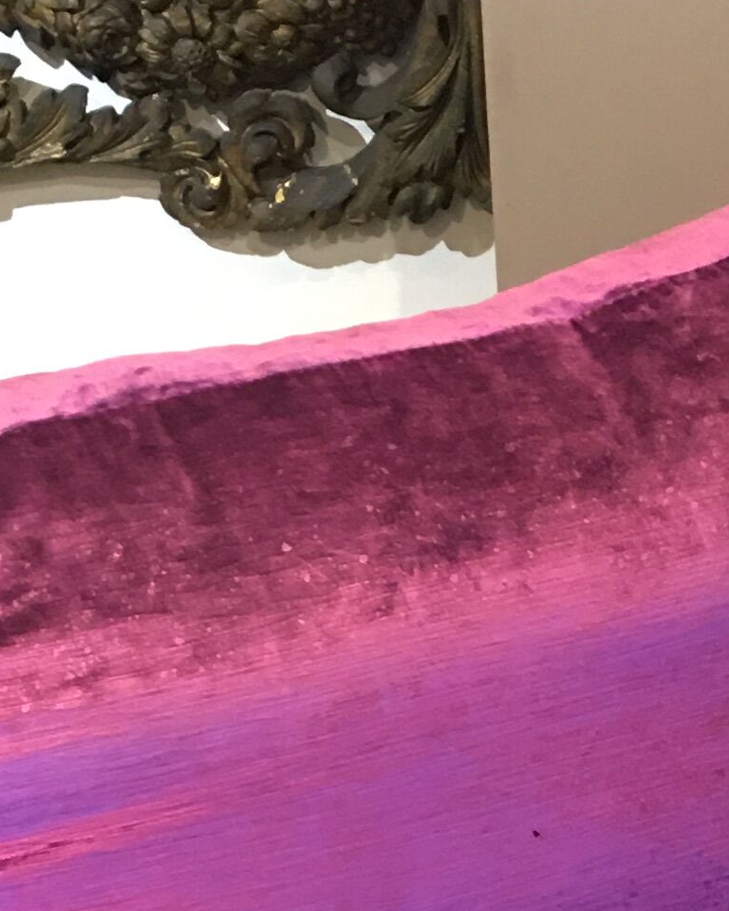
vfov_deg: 14.8
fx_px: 3181
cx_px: 554
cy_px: 1465
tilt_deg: -36.6
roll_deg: +1.8
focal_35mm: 118
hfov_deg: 13.0
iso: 80
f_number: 2.2
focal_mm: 4.15
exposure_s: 1/17
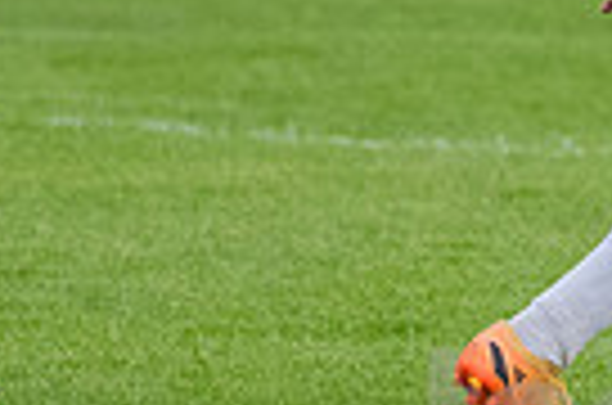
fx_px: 29392
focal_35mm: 1733
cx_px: 1202
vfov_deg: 0.8
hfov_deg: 1.2
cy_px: -122
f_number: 5.6
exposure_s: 1/2000
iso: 3200
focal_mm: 270
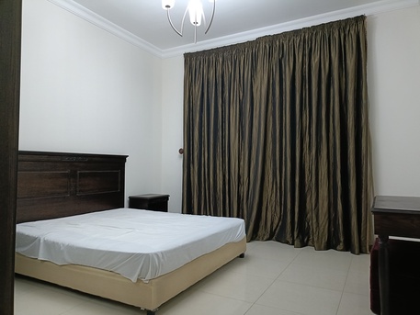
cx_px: 210
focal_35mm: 25
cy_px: 158
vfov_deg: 54.9
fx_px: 303
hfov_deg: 69.4
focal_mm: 4.7
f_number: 1.7
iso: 2429
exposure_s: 1/50
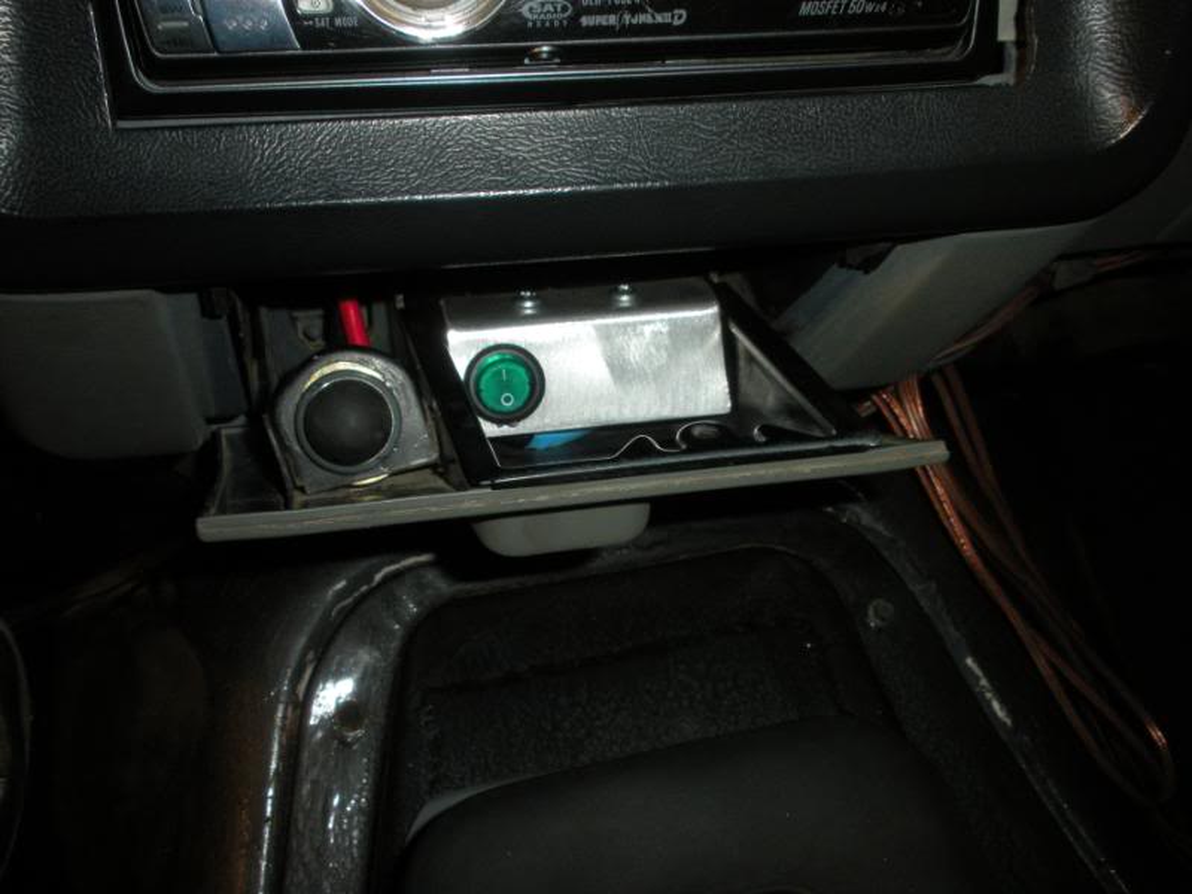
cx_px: 596
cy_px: 447
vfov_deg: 40.7
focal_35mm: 35
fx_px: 1205
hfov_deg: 52.6
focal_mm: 6.3
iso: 200
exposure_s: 1/60
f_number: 5.6
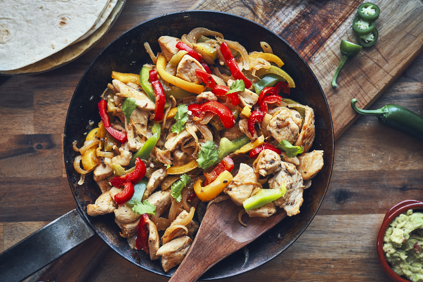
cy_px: 141
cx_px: 212
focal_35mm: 50
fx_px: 588
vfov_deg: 27.0
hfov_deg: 39.6
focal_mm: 50
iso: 800
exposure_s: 1/250
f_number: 2.8
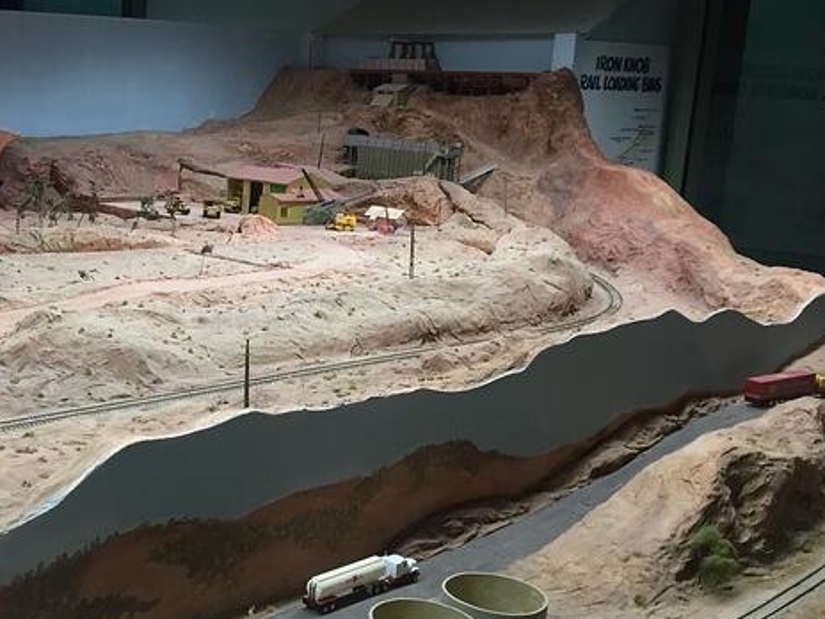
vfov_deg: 29.1
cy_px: 320
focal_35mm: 50
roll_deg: -3.1
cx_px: 151
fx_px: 1192
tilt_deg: -10.9
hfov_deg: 36.7
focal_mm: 4.15
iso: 100
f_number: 2.2
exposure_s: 1/33
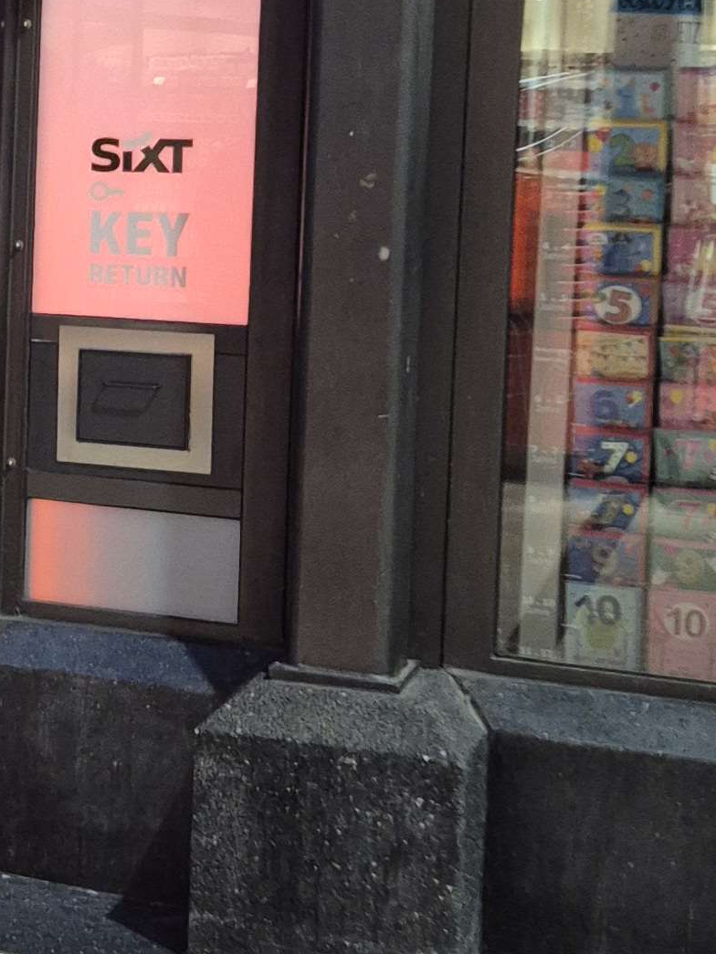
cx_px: -450
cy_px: 225
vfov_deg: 22.0
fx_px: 2426
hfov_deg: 15.2
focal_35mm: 88
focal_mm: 5.4
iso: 640
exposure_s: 1/100
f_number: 1.8
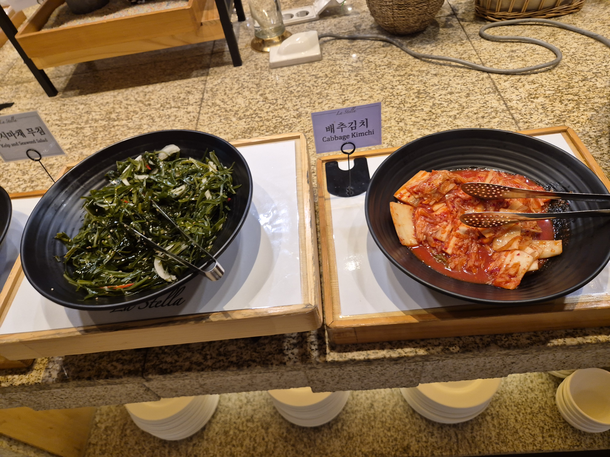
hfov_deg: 73.9
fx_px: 405
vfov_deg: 58.9
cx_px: 305
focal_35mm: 23
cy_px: 228
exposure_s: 1/120
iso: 160
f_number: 1.8
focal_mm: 5.4
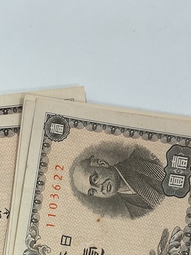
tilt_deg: -87.0
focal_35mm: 63
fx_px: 463
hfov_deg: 22.9
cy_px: 240
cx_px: 34
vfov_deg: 29.2
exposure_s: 1/120
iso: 25
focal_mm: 3
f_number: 1.8
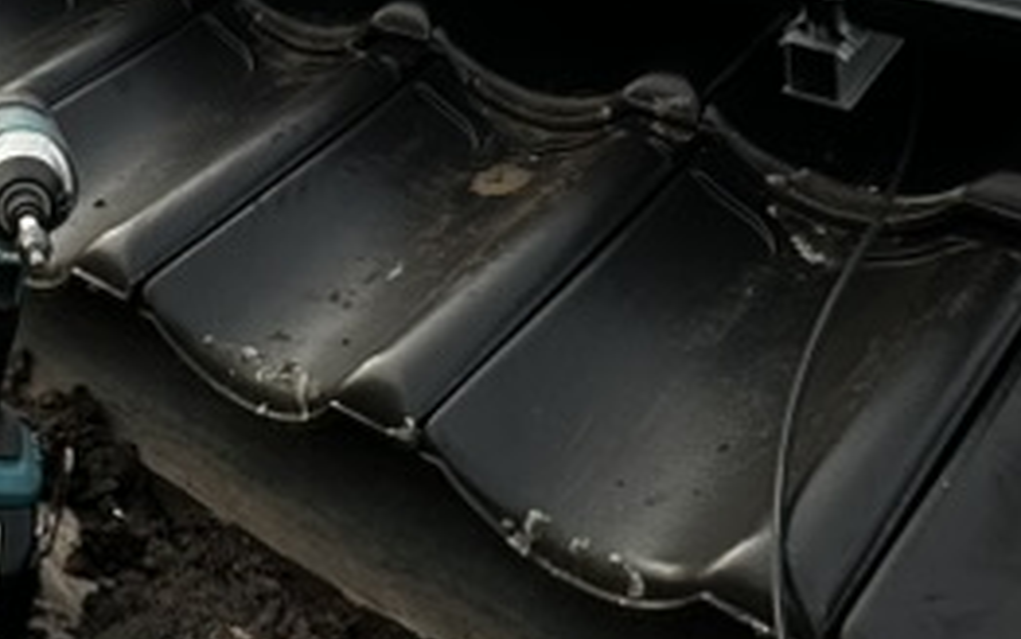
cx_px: 218
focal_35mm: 58
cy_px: -304
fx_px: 1615
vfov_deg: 19.6
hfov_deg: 34.1
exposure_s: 1/1233
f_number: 2.2
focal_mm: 2.22
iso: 40
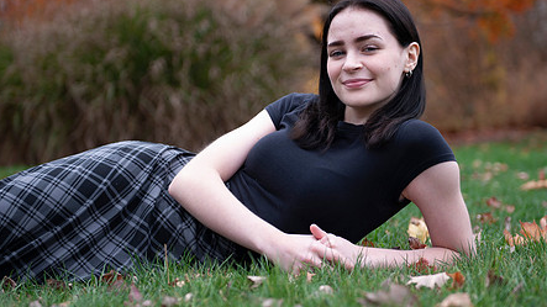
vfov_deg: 14.2
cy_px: 121
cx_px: 293
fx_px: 1233
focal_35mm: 85
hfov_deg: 25.0
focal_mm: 62
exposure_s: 1/400
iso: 100
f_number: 2.8
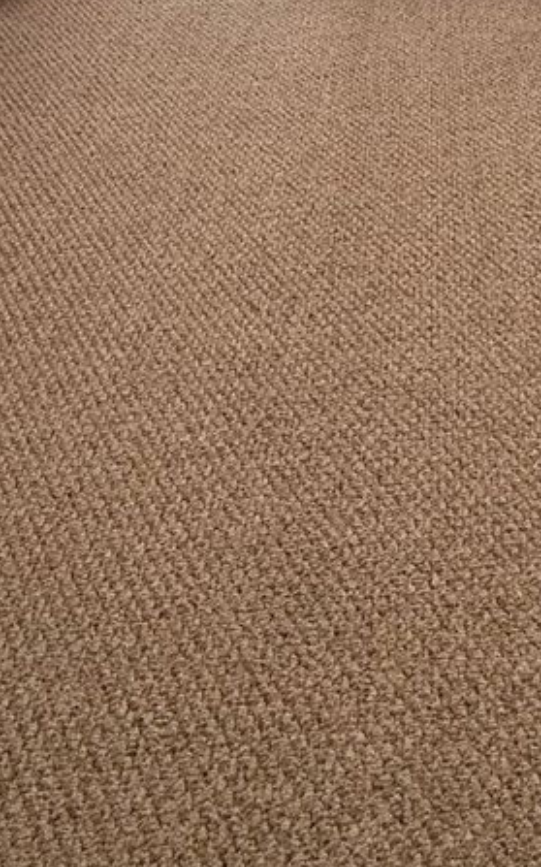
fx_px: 1204
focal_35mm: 51
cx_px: 547
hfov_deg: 24.1
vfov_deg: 30.9
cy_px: -260
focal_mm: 2.22
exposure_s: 1/120
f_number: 2.2
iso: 64
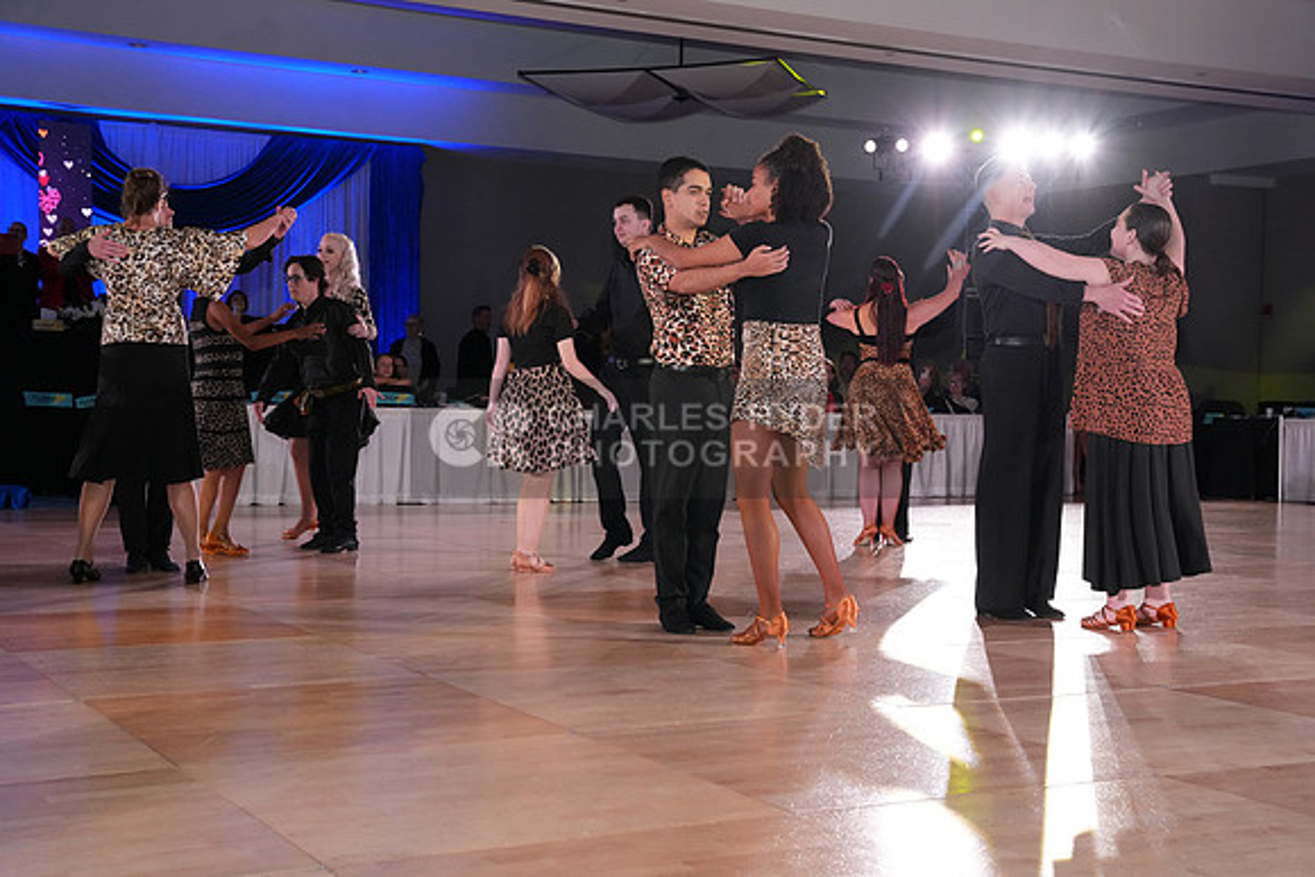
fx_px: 1838
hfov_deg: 39.4
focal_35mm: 50
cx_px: 658
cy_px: 438
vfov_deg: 26.9
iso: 3200
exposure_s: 1/200
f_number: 7.1
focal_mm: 50.3
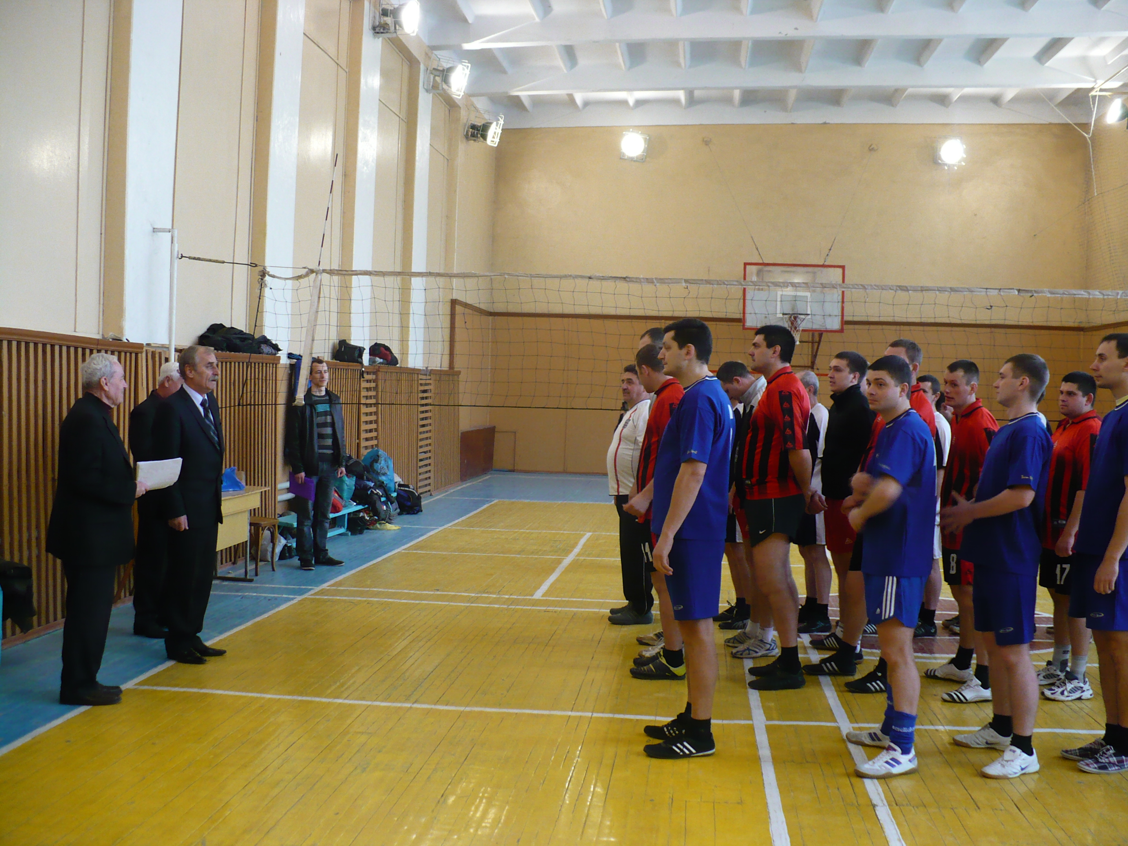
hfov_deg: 50.1
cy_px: 423
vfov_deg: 38.7
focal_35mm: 37
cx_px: 564
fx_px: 1206
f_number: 2.8
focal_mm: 6.1
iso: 200
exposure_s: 1/20
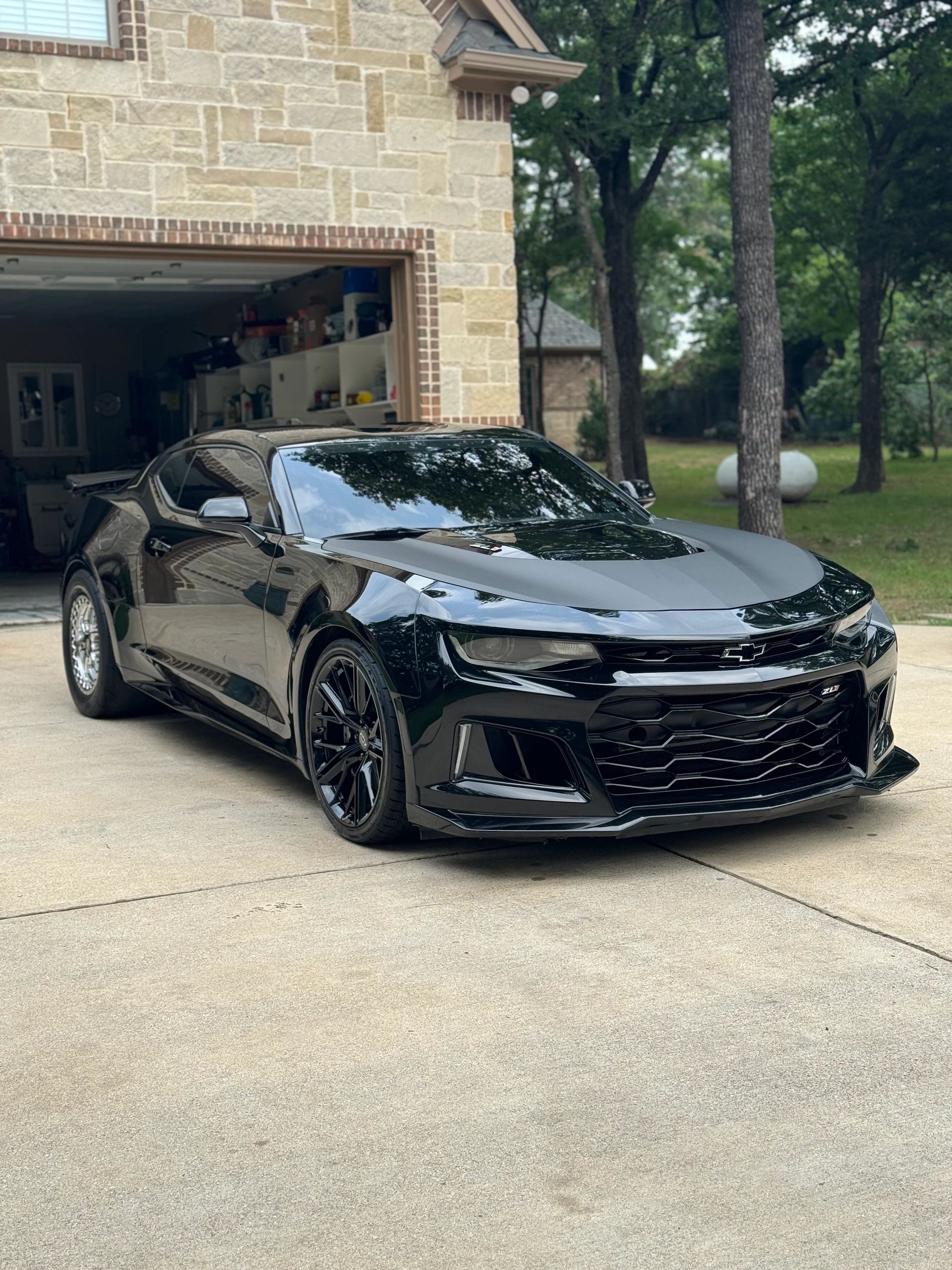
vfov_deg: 39.7
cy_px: 635
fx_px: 1760
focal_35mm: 48
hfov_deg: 30.3
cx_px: 476
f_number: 1.78
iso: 64
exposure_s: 1/1339
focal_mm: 6.76
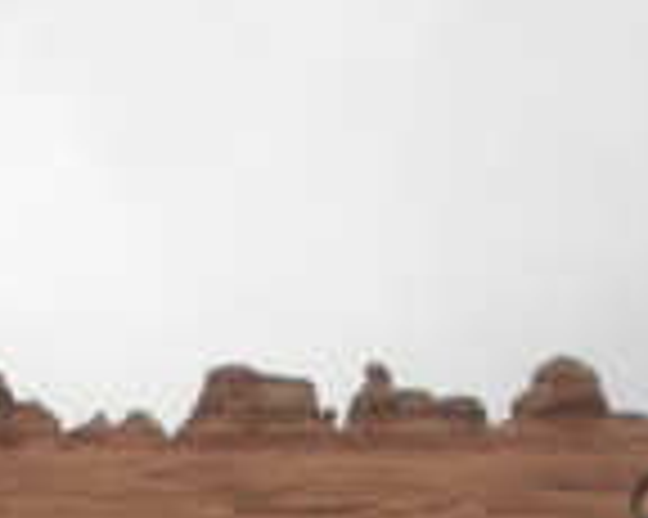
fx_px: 2990
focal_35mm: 156
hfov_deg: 12.4
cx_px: 378
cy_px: 815
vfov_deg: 9.6
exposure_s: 1/487
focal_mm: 6.3
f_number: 5.6
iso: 88
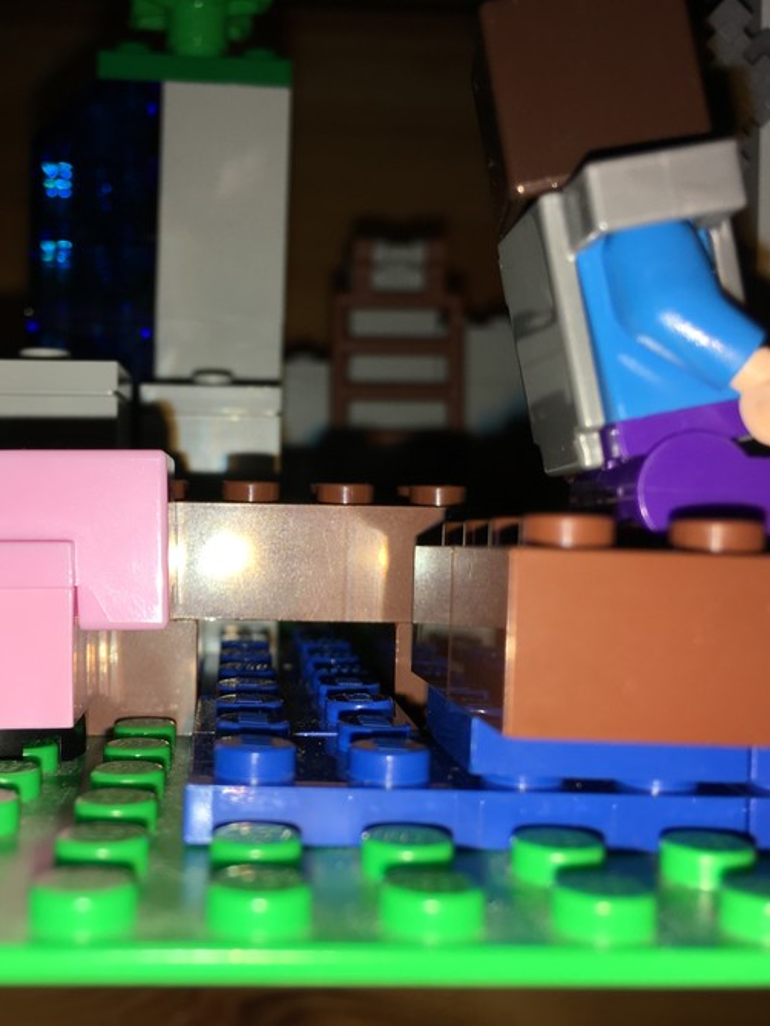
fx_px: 1156
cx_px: 295
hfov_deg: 36.6
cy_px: 513
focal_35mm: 39
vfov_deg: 47.9
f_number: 2.2
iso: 25
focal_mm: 4.15
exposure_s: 1/388
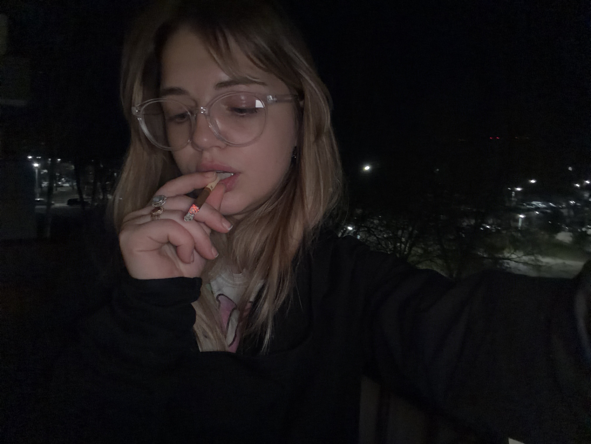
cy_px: 222
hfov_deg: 73.9
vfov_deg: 58.9
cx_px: 296
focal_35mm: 23
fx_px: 393
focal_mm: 2.71
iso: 500
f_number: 1.9
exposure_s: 1/18
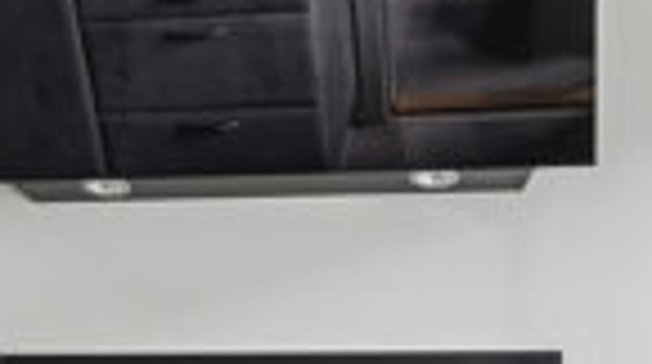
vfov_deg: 10.5
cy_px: 447
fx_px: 1949
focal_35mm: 113
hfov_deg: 19.0
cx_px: 274
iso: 200
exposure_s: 1/6
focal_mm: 13
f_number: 8
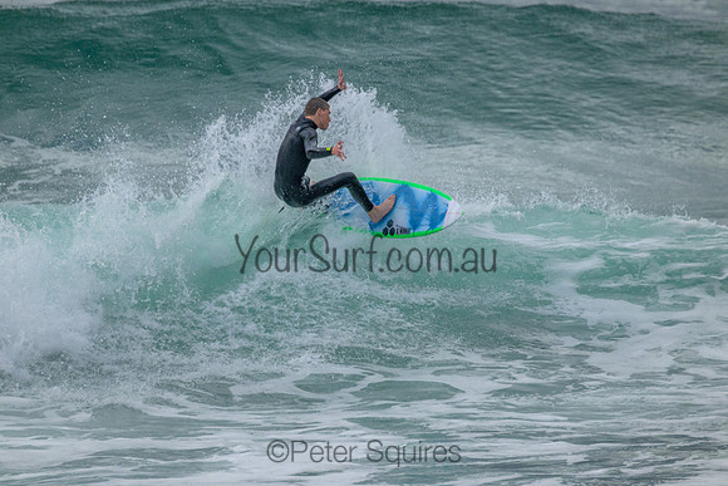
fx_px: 16181
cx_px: 364
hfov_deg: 2.6
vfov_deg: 1.7
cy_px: 243
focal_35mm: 800
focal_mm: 800
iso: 2200
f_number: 11
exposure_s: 1/2000
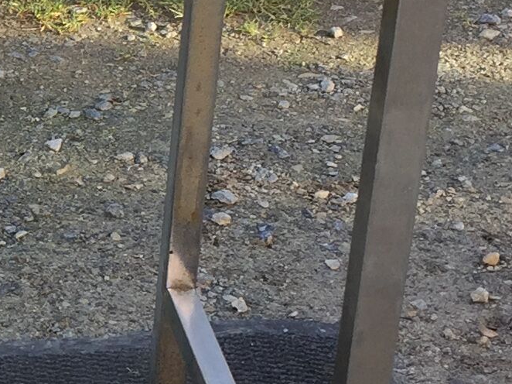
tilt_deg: -26.1
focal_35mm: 143
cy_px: 162
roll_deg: +1.1
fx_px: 2114
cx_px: -379
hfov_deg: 12.7
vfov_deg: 10.4
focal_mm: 4.15
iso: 32
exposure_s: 1/146
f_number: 2.2
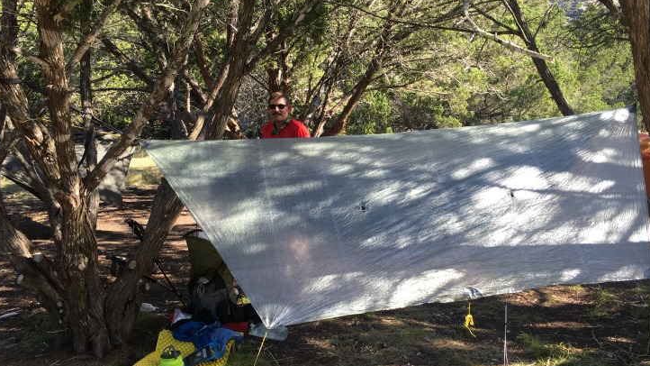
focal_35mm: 35
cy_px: 188
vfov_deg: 33.7
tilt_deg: -7.4
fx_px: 603
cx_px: 352
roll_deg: +1.4
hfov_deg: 56.6
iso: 25
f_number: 2.2
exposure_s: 1/179
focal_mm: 4.15
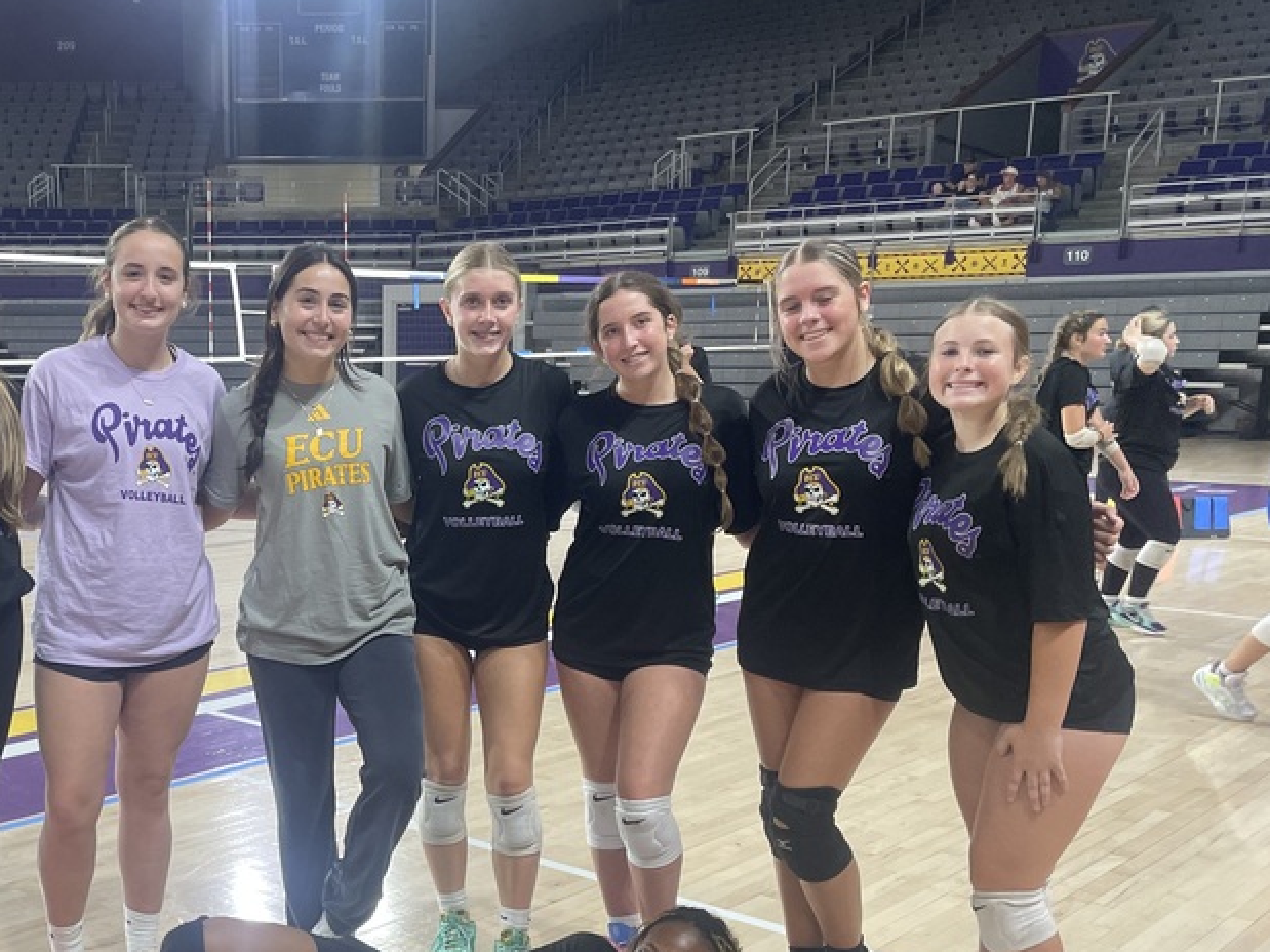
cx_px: 324
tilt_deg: -13.6
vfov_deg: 33.0
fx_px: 1577
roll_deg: +0.8
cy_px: 704
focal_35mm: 43
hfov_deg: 42.6
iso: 125
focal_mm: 4.2
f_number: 1.6
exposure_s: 1/121
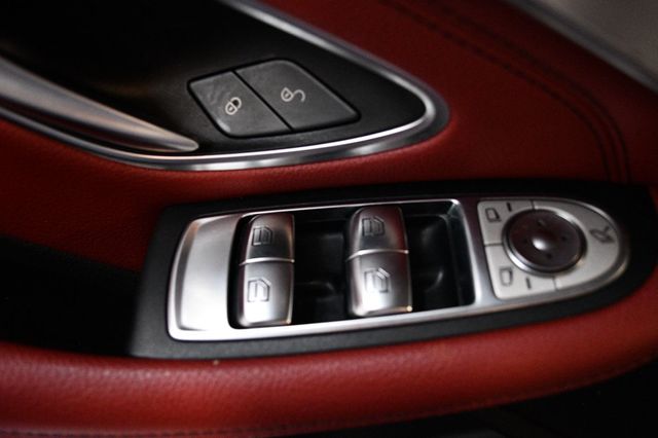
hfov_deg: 62.0
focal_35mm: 30
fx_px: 548
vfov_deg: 43.6
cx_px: 329
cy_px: 219
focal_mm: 20
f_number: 3.8
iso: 3200
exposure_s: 1/60
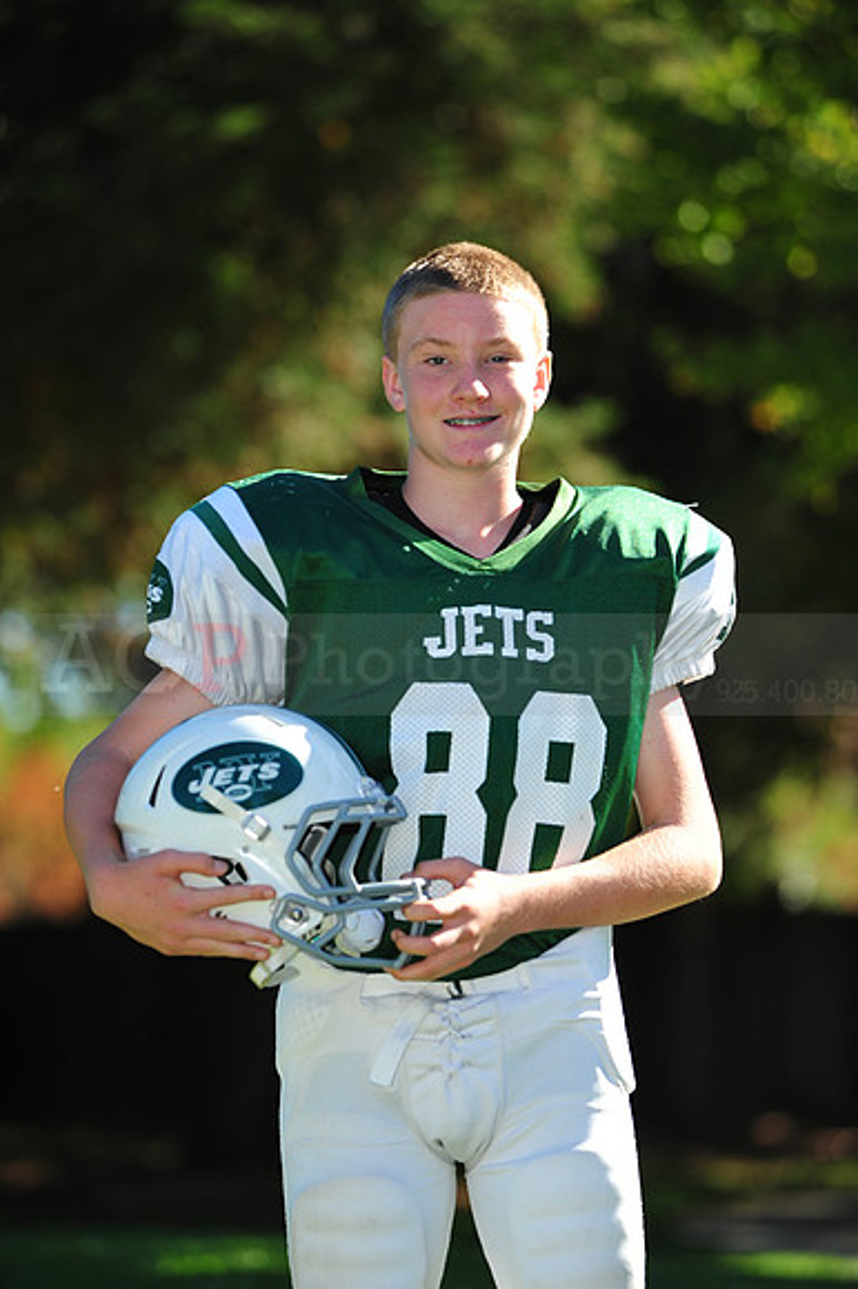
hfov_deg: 7.4
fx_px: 6621
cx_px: 429
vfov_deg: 11.1
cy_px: 644
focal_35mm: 185
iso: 400
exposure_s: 1/1250
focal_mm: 185
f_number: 4.5
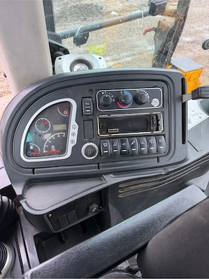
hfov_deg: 56.8
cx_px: 104
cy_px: 140
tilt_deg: -47.8
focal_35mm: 24
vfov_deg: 71.6
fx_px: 193
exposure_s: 1/121
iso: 200
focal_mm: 6.76
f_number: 1.78
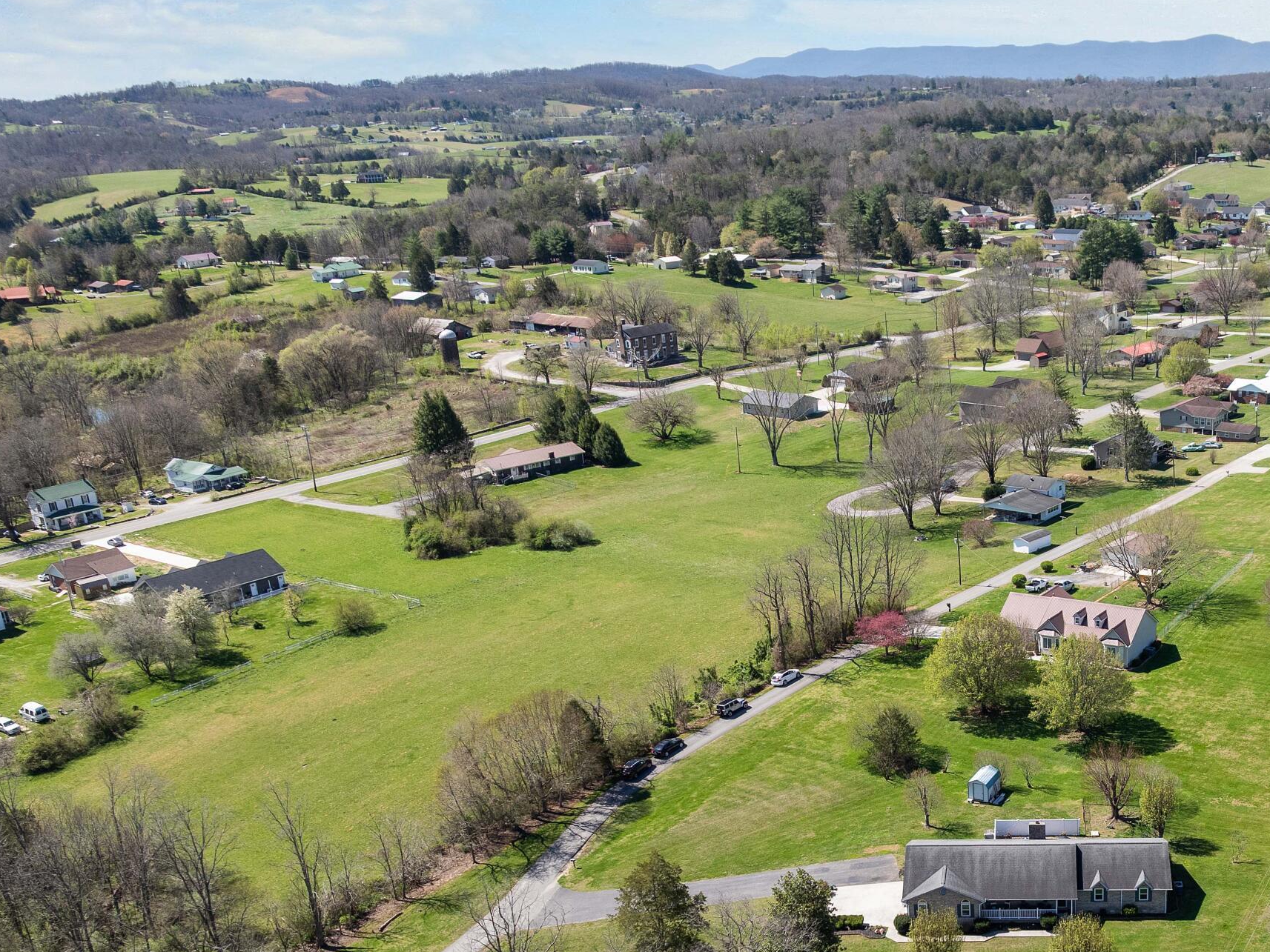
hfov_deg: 43.1
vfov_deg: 33.2
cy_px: 779
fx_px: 1541
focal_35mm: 42
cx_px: 978
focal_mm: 12.29
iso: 120
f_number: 2.8
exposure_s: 1/100
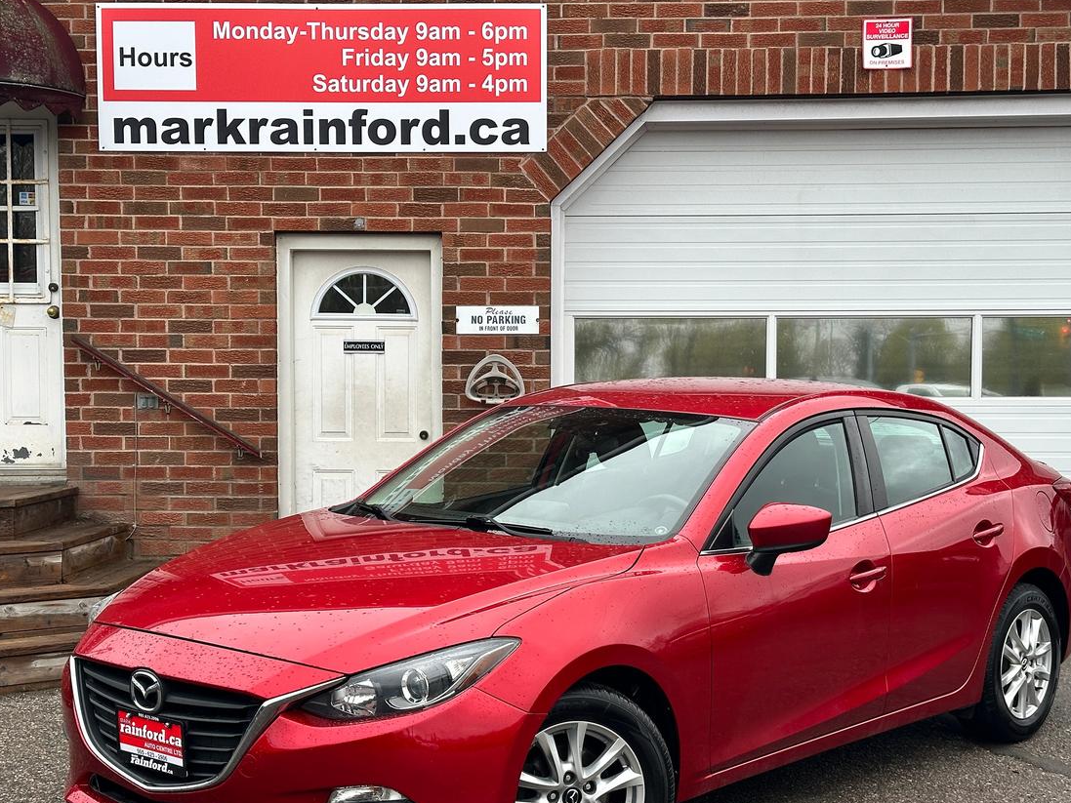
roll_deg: +0.7
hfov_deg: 34.3
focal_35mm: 56
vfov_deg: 26.1
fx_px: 1733
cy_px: 458
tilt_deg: -2.4
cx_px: 555
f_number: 1.78
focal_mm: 6.86
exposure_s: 1/642
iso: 64
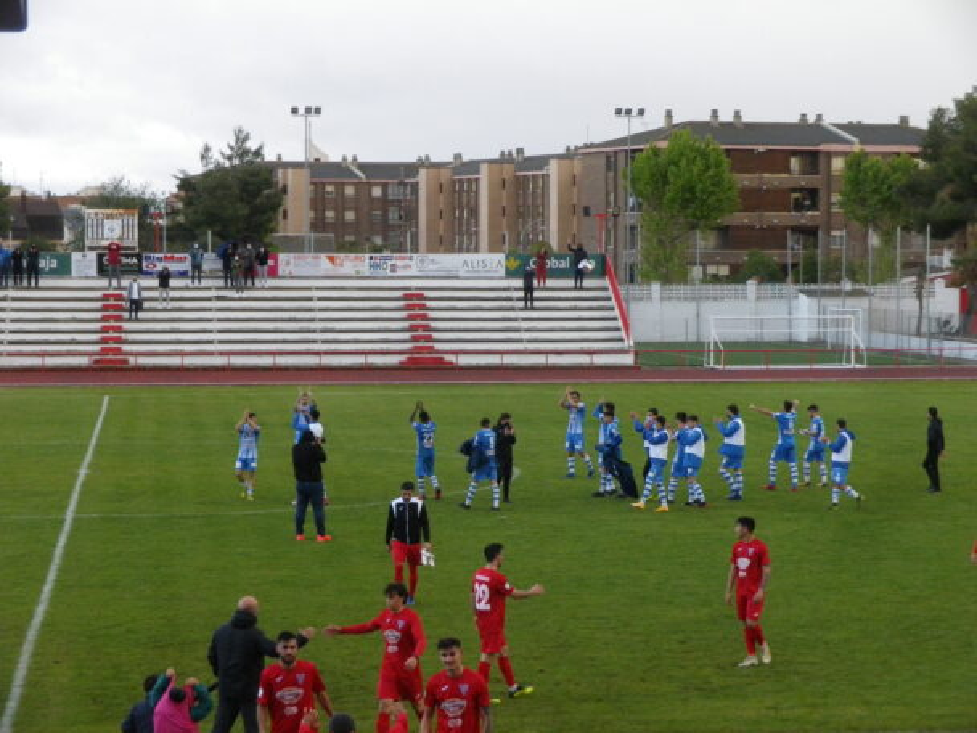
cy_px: 366
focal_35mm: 91
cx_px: 488
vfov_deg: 16.2
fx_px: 2568
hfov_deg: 21.5
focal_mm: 16.4
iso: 250
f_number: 5
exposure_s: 1/80
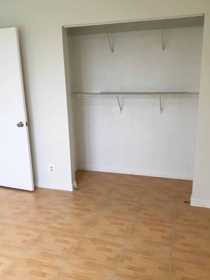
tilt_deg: -14.9
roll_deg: +1.8
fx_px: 251
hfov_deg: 45.4
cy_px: 140
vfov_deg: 58.4
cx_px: 105
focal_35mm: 31
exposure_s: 1/30
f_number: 2.4
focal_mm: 3.3
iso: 64
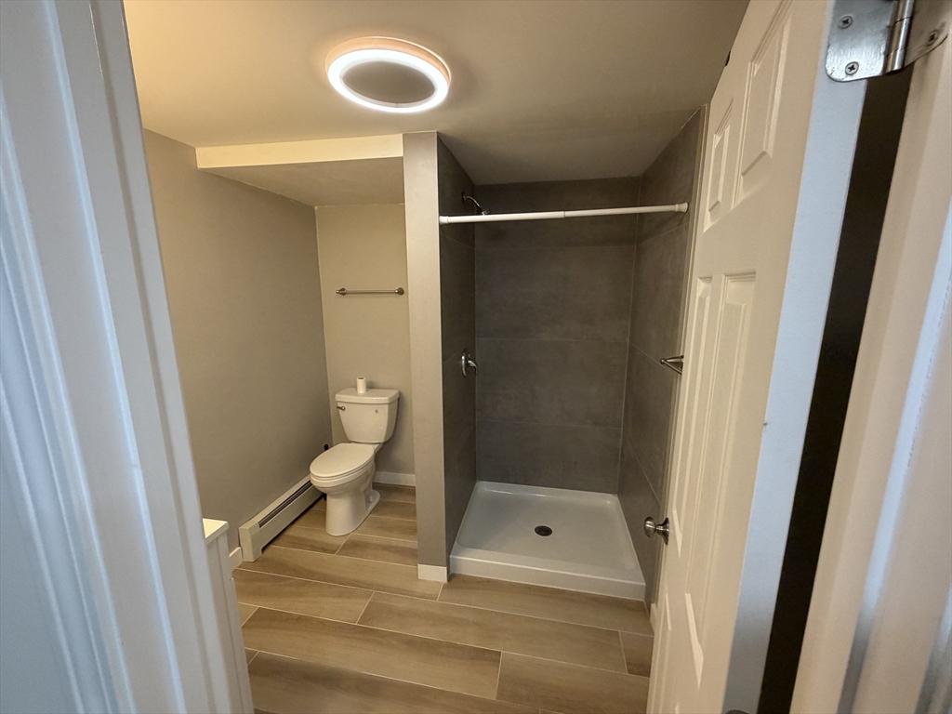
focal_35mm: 14
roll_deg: +0.9
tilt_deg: -11.3
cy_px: 357
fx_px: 385
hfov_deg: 102.1
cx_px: 476
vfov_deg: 85.7
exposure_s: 1/120
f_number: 2.2
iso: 320
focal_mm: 2.22
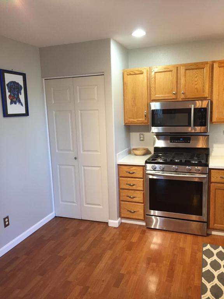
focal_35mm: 29
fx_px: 250
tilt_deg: -7.5
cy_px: 150
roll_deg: +1.8
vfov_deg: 61.7
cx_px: 112
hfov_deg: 48.2
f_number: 2.2
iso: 100
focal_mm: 4.15
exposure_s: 1/30
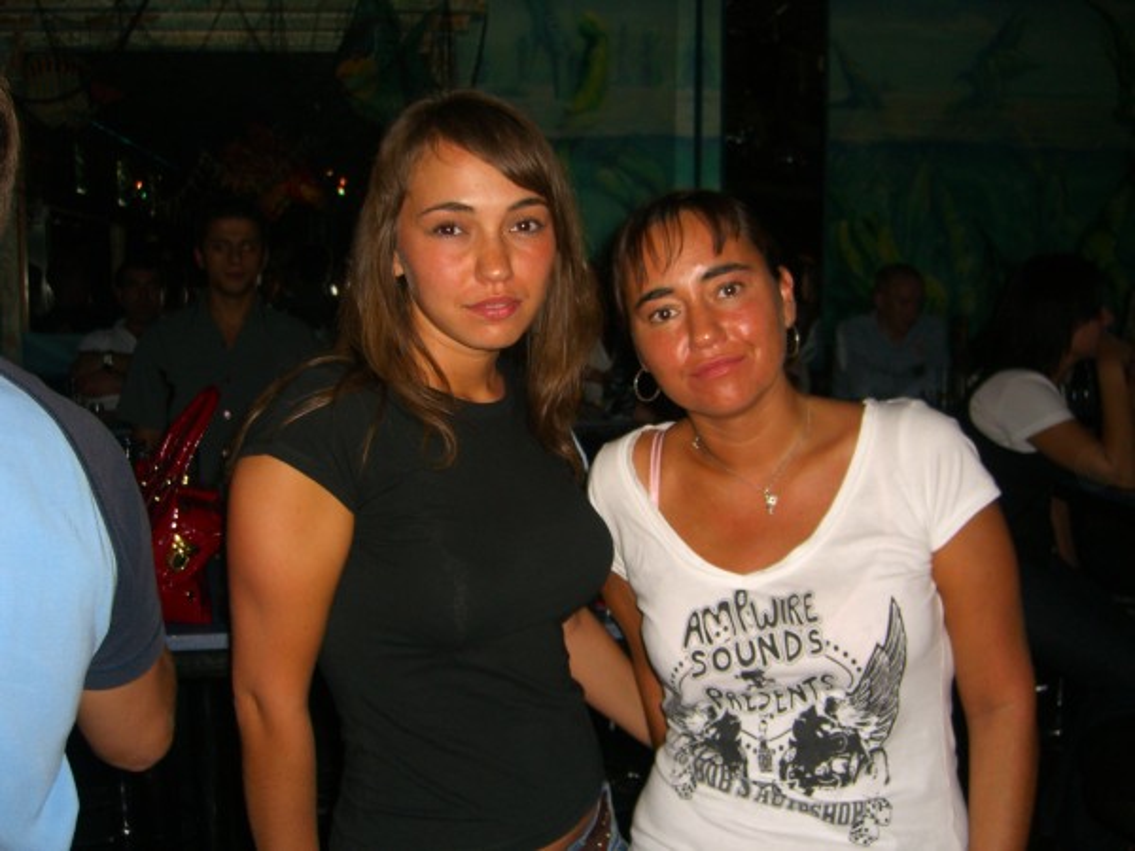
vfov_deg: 37.7
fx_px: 1246
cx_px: 568
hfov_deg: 49.0
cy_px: 426
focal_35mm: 38
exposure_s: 1/60
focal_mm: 7.9
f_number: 2.8
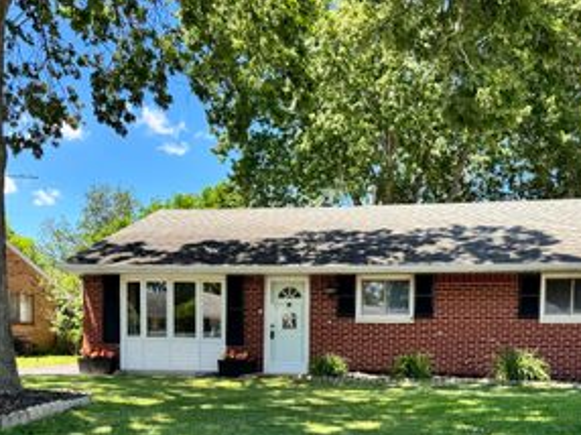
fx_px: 704
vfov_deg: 32.8
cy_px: 379
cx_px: 335
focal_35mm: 42
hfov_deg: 44.7
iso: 80
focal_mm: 6.76
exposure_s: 1/842
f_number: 1.78
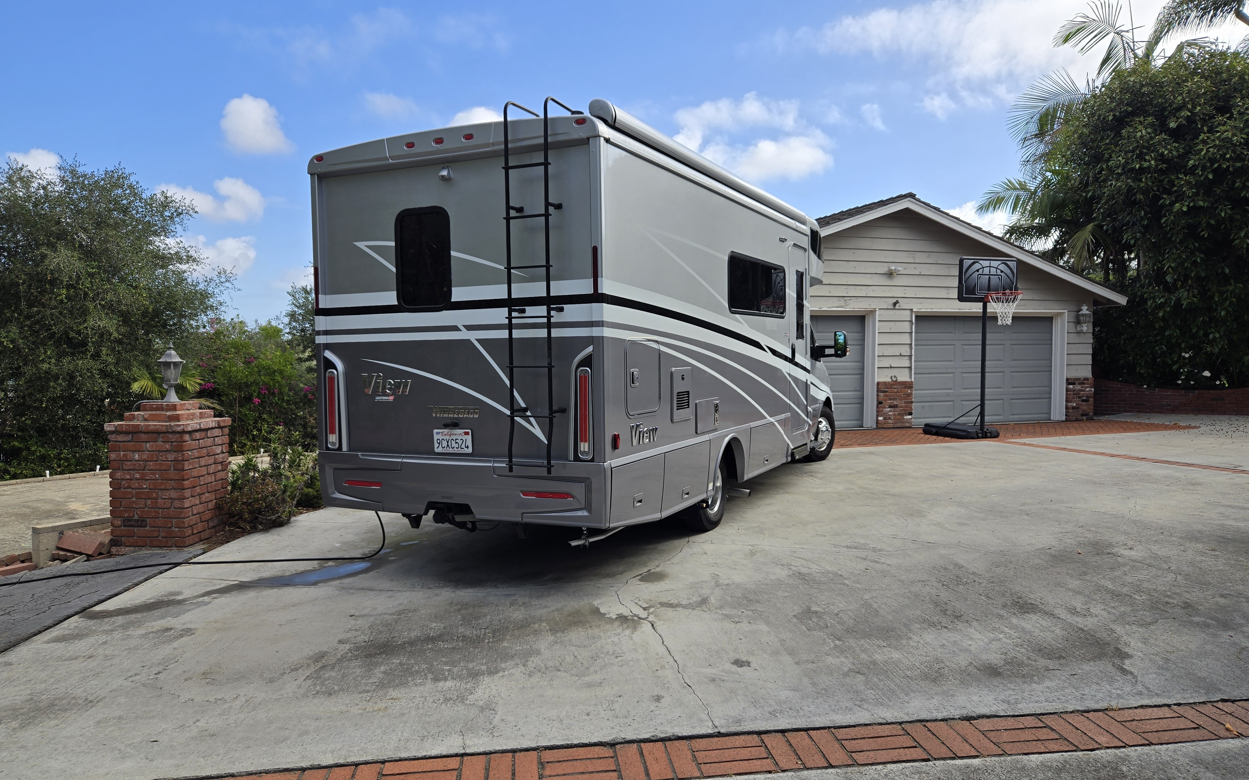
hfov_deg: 72.5
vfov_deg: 49.3
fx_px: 851
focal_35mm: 25
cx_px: 624
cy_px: 377
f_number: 1.8
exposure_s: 1/1488
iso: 25
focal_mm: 5.4
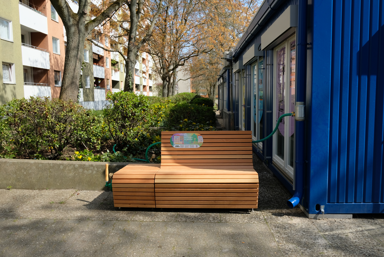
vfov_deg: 43.7
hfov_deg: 61.9
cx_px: 192
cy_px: 128
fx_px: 320
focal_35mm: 30
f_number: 8
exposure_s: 1/420
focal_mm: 19.7
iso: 400
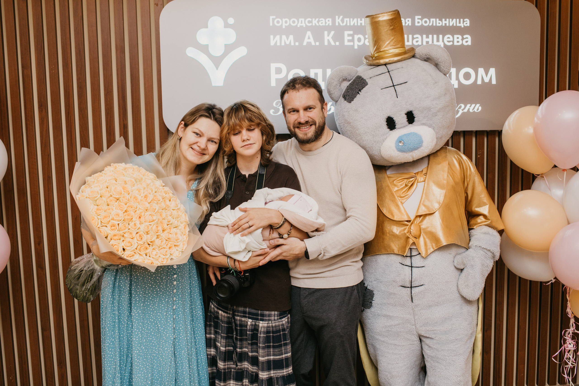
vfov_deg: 37.9
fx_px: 563
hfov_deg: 54.4
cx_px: 290
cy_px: 193
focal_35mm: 35
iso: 400
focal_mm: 35
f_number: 4
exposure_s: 1/160
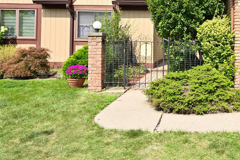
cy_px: 35
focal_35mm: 32
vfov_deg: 39.7
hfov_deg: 52.8
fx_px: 213
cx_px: 208
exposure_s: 1/200
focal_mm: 16
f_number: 10
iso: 160
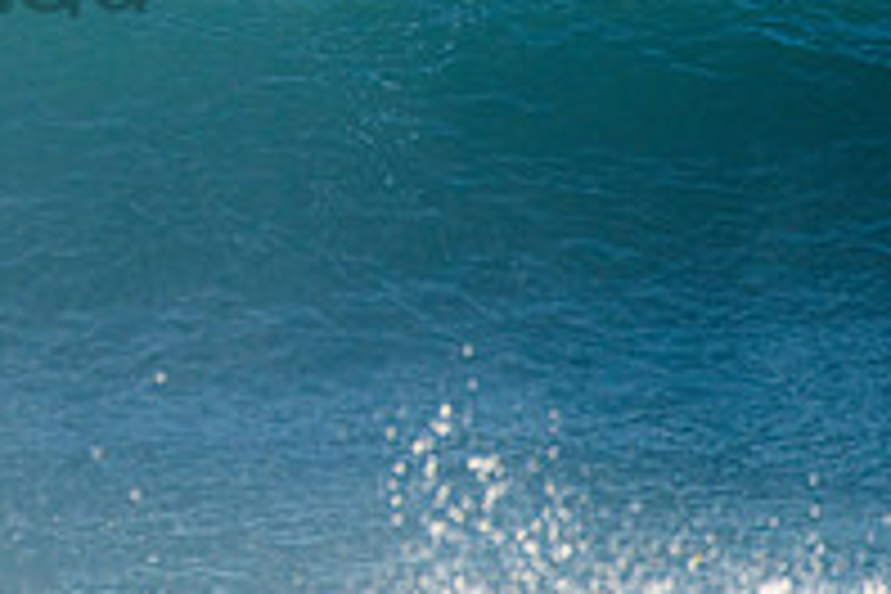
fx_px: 36206
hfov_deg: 1.4
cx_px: -328
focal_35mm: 1463
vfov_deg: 0.9
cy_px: -92
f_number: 5.6
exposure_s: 1/1600
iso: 360
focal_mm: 500
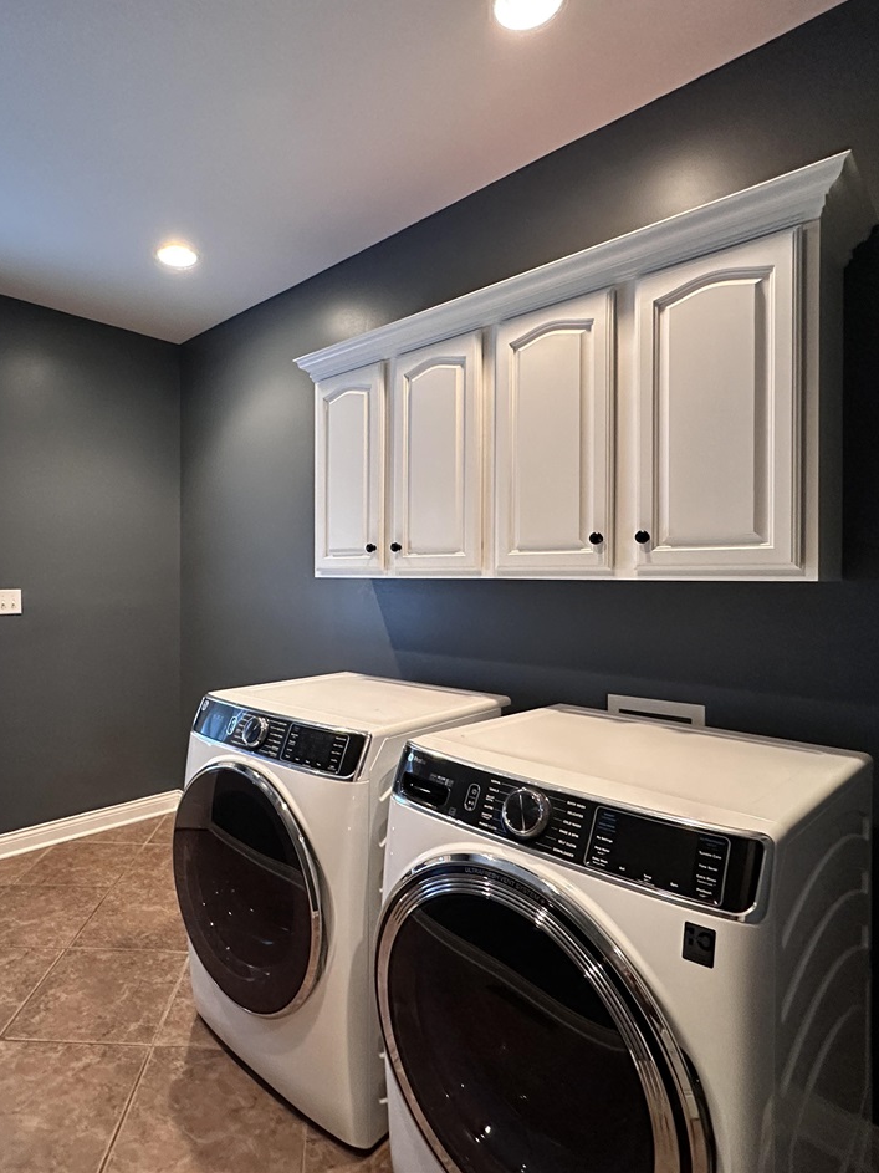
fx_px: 643
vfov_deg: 84.7
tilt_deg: +0.0
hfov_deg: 67.3
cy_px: 577
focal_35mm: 19
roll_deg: -0.4
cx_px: 312
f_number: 2.2
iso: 640
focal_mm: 2.22
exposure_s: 1/60
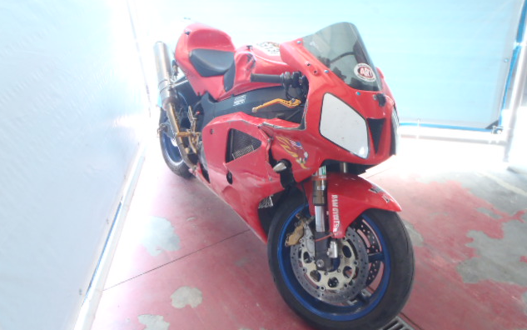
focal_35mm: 30
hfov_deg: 62.9
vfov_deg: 41.8
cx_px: 264
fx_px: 431
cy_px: 142
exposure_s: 1/15
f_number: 3.5
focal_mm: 5
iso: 200
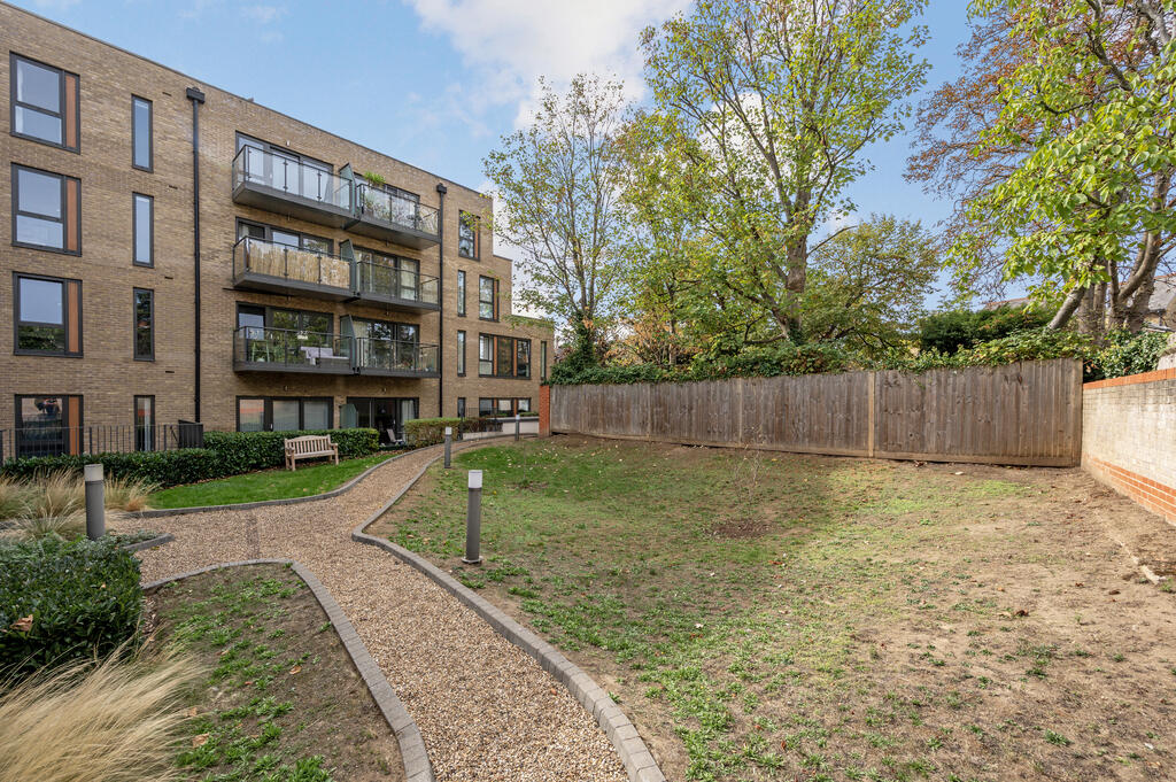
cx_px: 588
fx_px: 457
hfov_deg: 104.3
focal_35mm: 14
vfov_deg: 81.1
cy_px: 391
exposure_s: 1/200
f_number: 8
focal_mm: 14
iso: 400
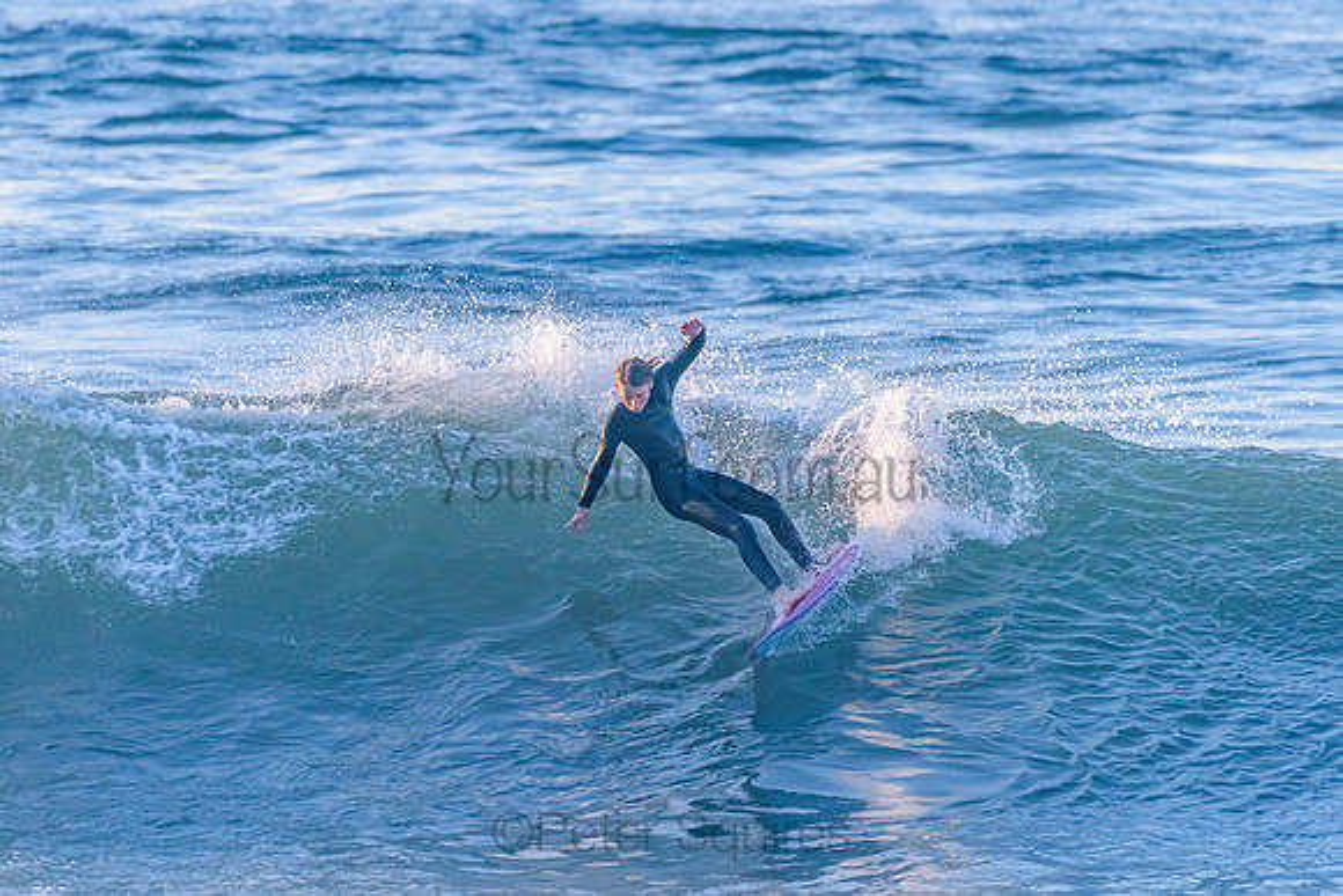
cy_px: 448
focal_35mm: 608
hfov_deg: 3.4
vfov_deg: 2.3
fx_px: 22687
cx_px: 671
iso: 900
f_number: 5.6
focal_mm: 500
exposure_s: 1/2000
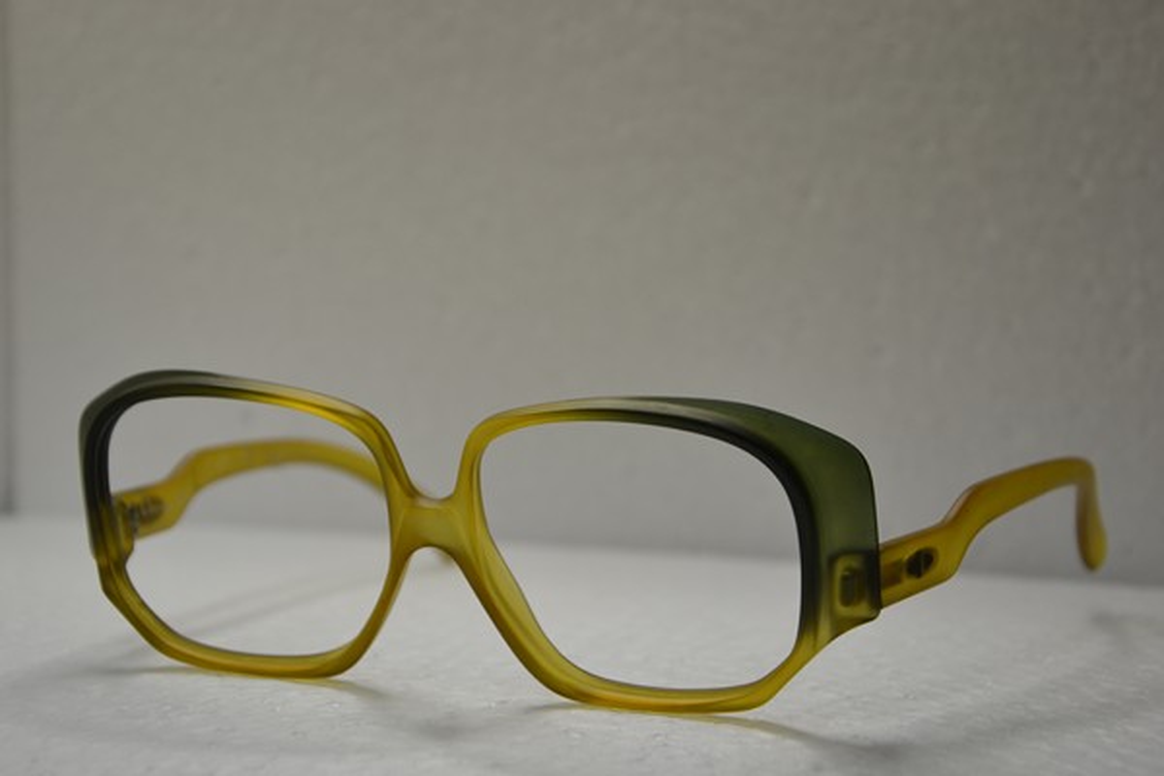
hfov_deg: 27.0
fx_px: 2425
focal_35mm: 75
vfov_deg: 18.2
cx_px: 582
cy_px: 388
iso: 400
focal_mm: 50
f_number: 5
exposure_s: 1/60
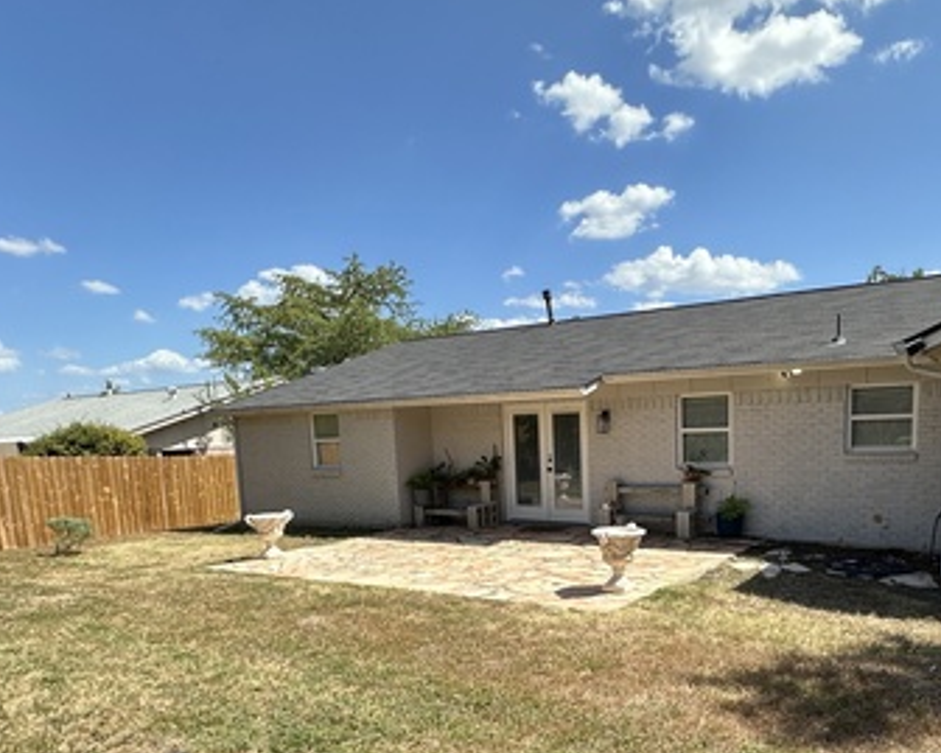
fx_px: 724
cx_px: 583
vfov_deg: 53.4
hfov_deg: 65.1
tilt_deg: -8.1
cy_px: 526
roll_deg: +1.0
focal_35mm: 26
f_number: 2.2
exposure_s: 1/1795
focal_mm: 2.22
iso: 50
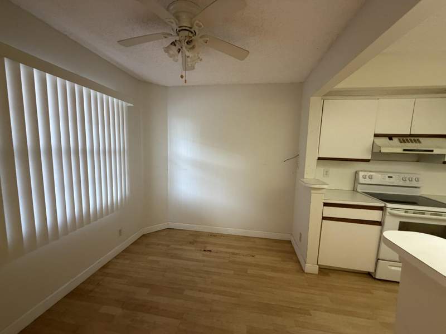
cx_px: 223
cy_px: 167
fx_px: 180
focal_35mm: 14
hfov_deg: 102.1
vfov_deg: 85.7
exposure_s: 1/80
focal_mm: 2.22
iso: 320
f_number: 2.2
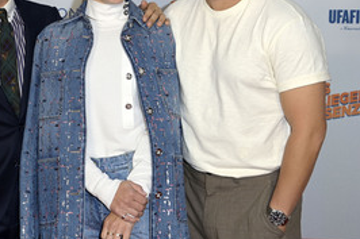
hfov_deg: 21.4
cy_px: 80
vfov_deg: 14.4
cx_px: 125
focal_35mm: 95
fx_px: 949
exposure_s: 1/250
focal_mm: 56
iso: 640
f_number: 5.6
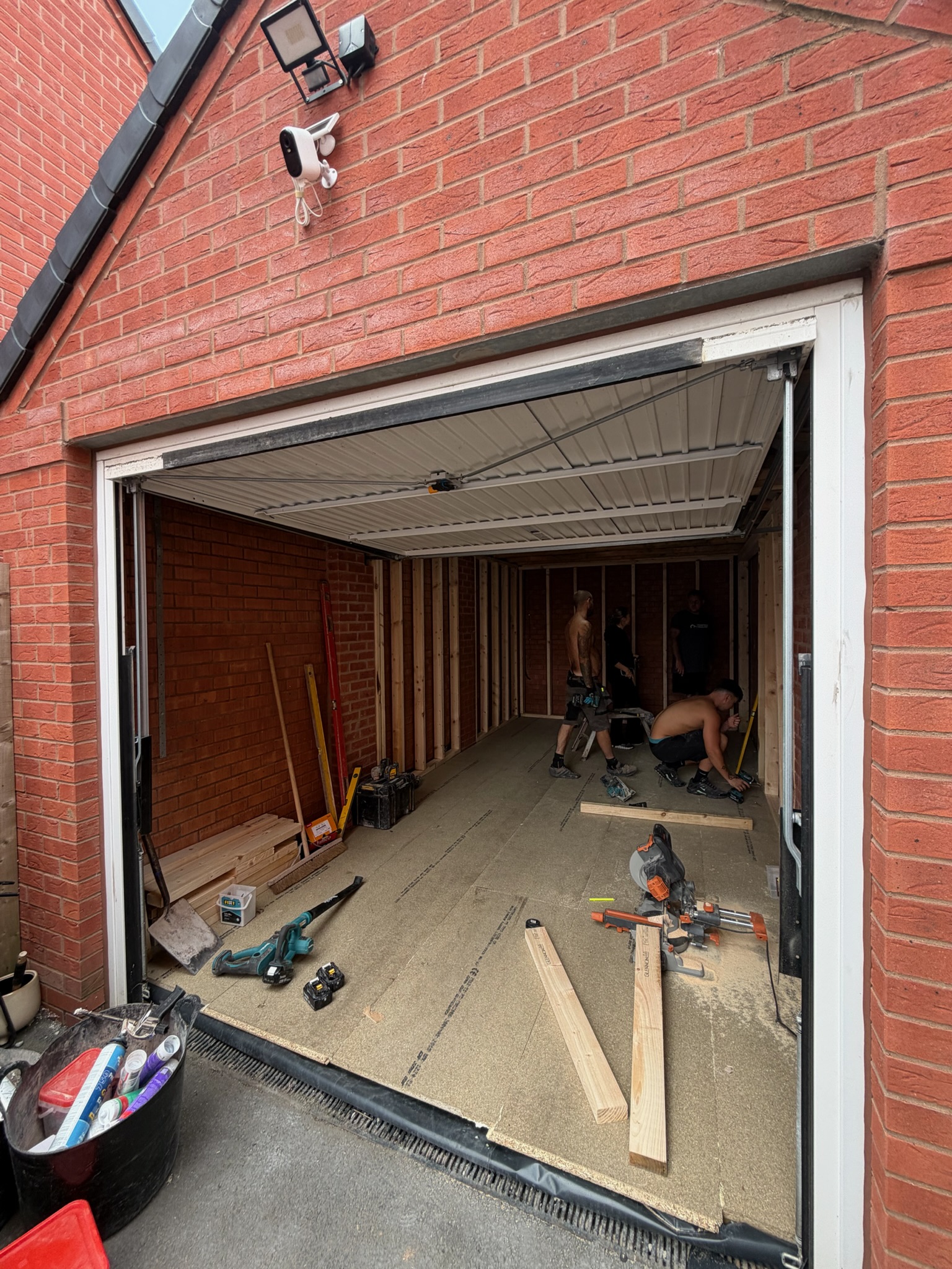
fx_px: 513
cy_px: 634
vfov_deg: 102.1
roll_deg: +0.3
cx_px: 476
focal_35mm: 14
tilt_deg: -0.5
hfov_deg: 85.7
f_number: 2.2
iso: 40
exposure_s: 1/192
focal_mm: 2.22
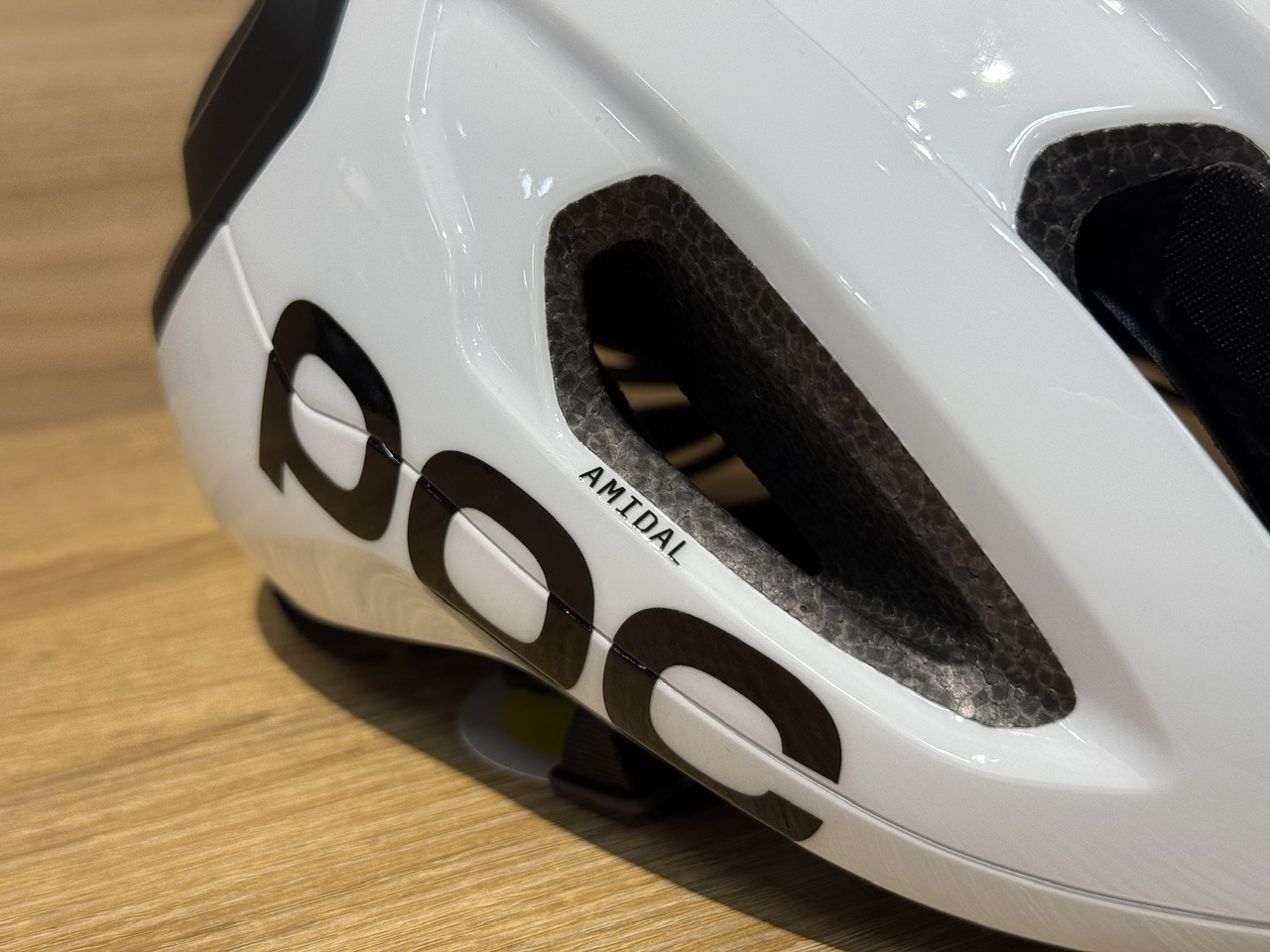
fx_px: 1761
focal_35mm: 48
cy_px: 476
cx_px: 635
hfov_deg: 39.7
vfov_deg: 30.3
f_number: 1.78
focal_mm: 6.76
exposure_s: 1/229
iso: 64
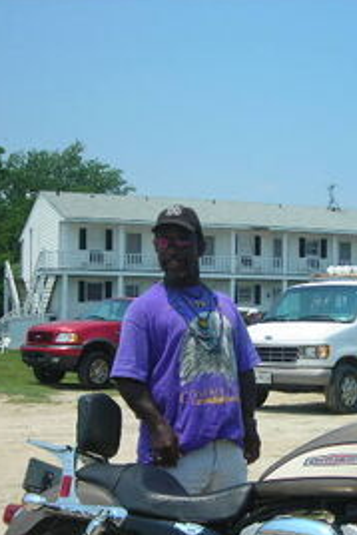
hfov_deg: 23.0
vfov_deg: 33.9
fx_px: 876
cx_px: 183
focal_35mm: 59
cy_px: 293
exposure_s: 1/194
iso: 50
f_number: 6.4
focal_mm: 6.3
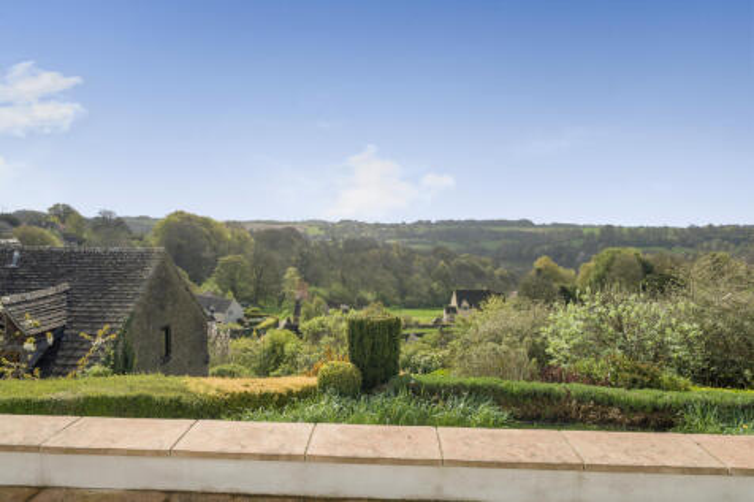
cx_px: 377
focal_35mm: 21
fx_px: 440
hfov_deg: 81.2
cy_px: 251
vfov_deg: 59.5
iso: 400
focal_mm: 14
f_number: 8
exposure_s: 1/1250
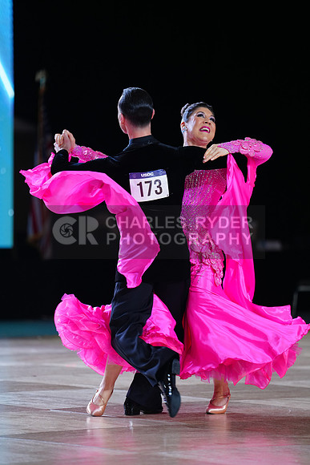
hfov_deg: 6.9
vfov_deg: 10.3
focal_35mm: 200
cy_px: 232
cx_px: 155
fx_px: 2582
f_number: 2.8
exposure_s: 1/500
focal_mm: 200
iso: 800
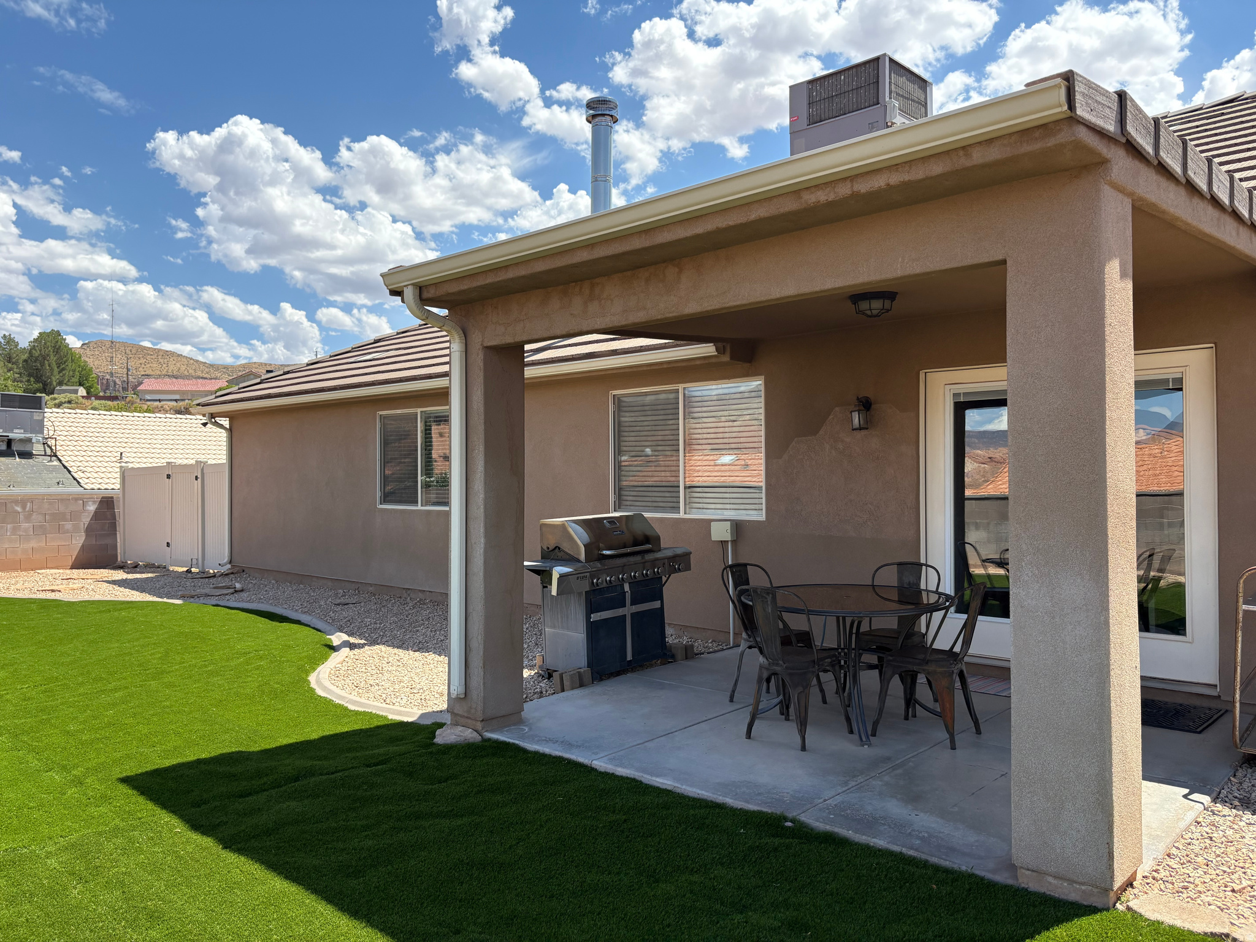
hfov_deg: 67.3
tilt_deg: +1.5
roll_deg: +0.0
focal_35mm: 26
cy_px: 471
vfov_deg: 53.1
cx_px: 628
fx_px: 943
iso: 64
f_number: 1.6
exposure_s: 1/2538
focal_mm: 5.96
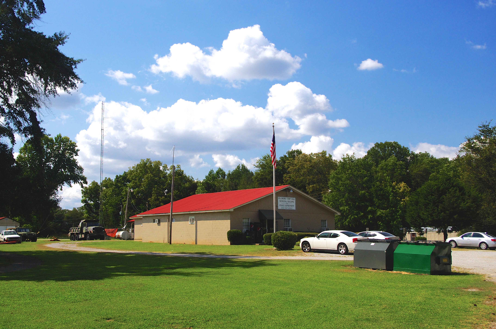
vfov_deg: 34.1
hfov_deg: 49.6
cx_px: 248
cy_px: 164
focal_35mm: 39
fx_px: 537
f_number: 5.6
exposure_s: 1/1000
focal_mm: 26.25
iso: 200
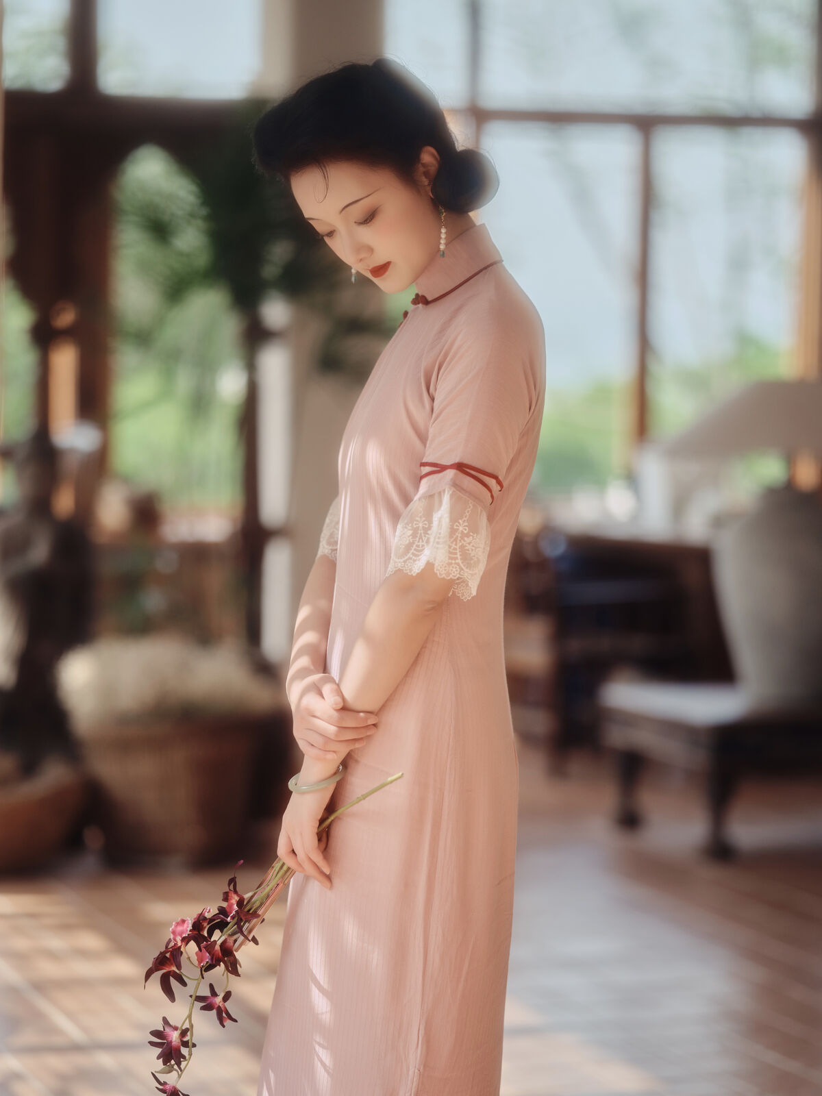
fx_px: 2755
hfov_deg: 17.0
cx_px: 411
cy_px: 548
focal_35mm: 87
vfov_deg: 22.5
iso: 400
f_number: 2
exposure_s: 1/1600
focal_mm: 110
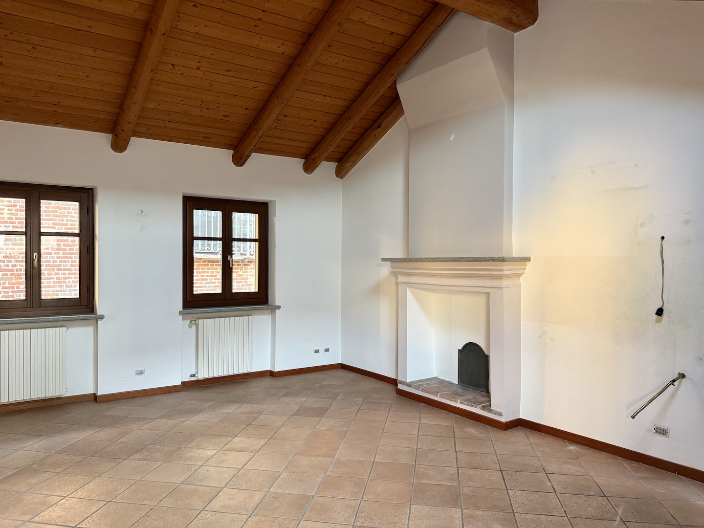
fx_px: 488
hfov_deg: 71.6
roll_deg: -0.7
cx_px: 352
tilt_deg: +0.6
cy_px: 264
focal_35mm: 24
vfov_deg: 56.8
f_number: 1.78
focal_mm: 6.76
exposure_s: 1/60
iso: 250
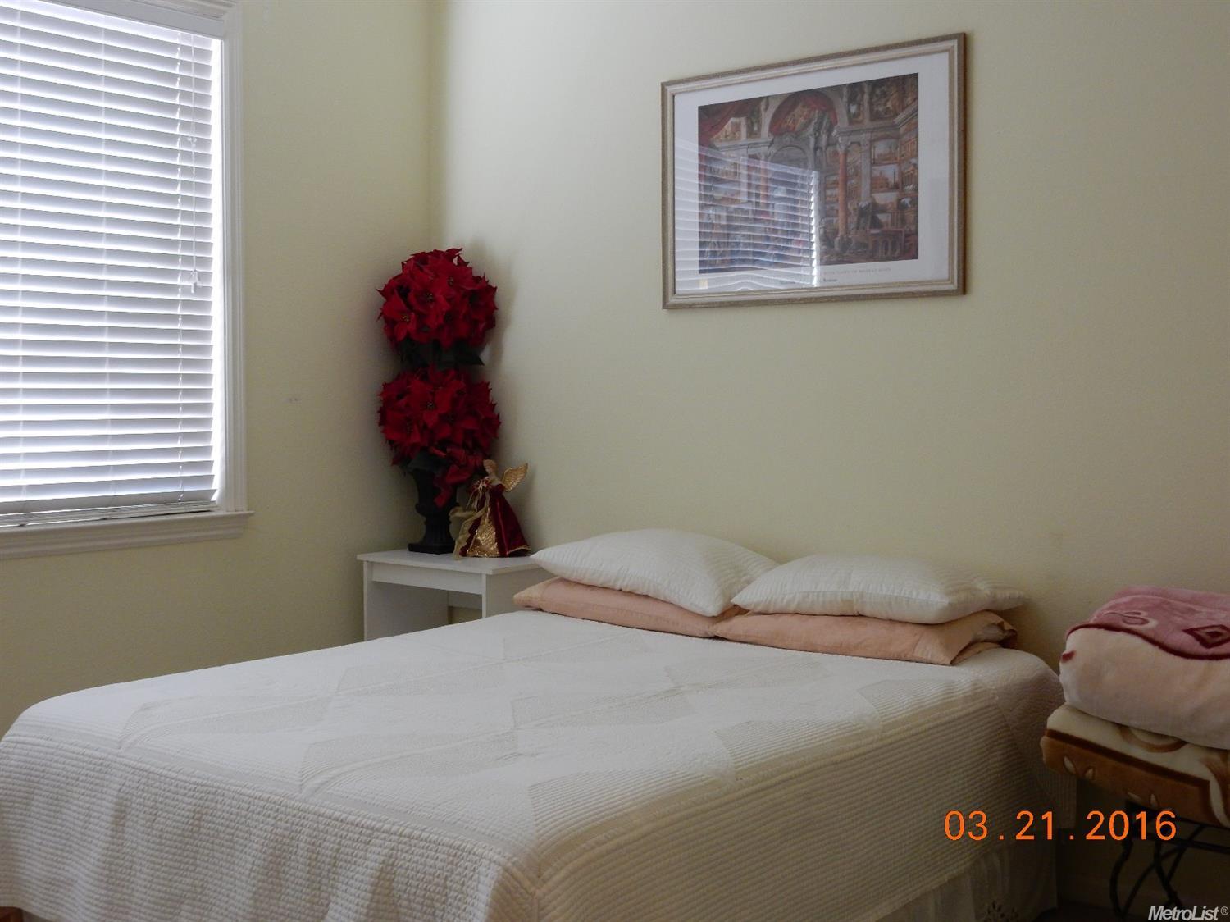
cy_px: 461
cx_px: 615
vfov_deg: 33.6
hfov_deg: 43.9
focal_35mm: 43
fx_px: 1527
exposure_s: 1/30
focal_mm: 7.6
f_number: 4.2
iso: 280
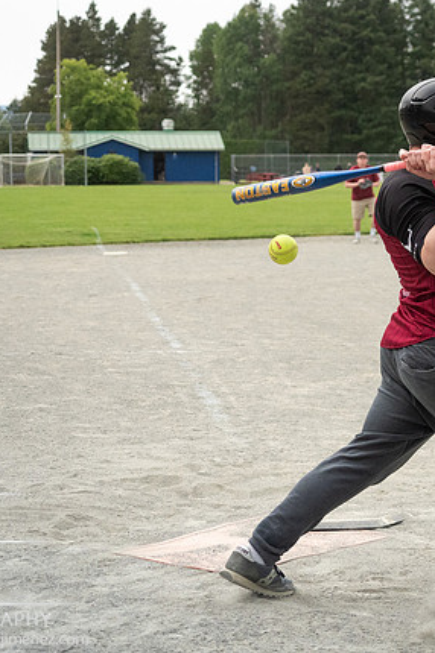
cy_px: 327
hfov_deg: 14.2
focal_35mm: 96
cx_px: 324
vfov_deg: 21.3
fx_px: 1743
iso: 1000
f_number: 2.8
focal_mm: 32
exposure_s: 1/1600
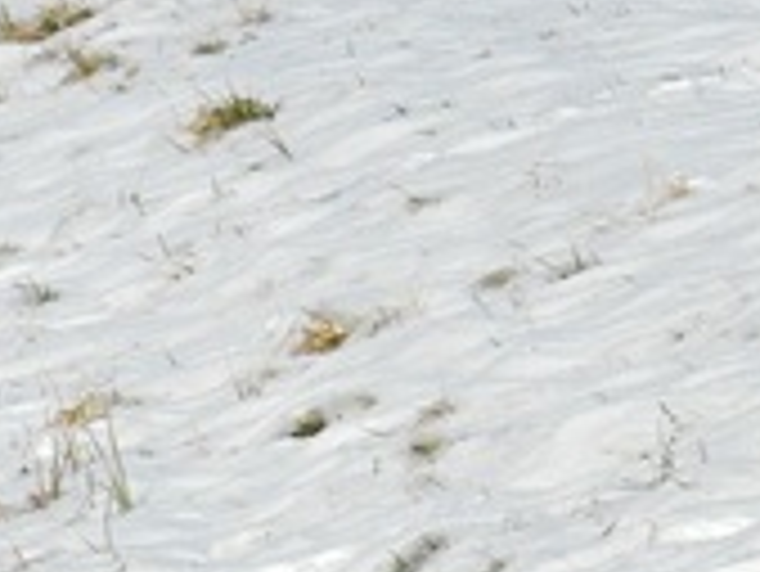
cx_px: -459
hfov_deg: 2.1
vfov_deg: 1.6
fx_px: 20762
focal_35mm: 945
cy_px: 1207
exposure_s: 1/2000
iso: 100
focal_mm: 35.7
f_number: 4.5
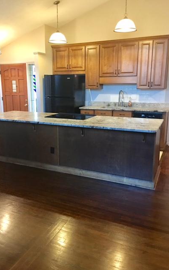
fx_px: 228
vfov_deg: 61.2
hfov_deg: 40.5
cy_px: 135
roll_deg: +0.7
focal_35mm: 31
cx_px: 74
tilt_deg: -11.5
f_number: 2.2
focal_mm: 4.15
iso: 64
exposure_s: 1/4
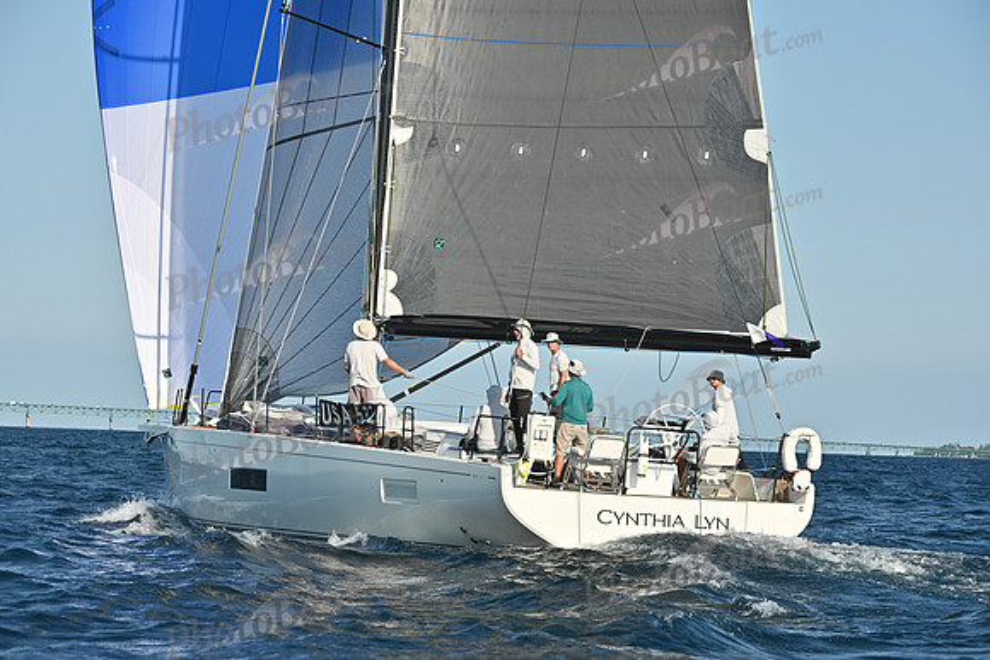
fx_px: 3851
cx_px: 495
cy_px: 330
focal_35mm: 140
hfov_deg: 14.7
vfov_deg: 9.8
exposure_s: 1/1250
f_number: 9
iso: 320
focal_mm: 140
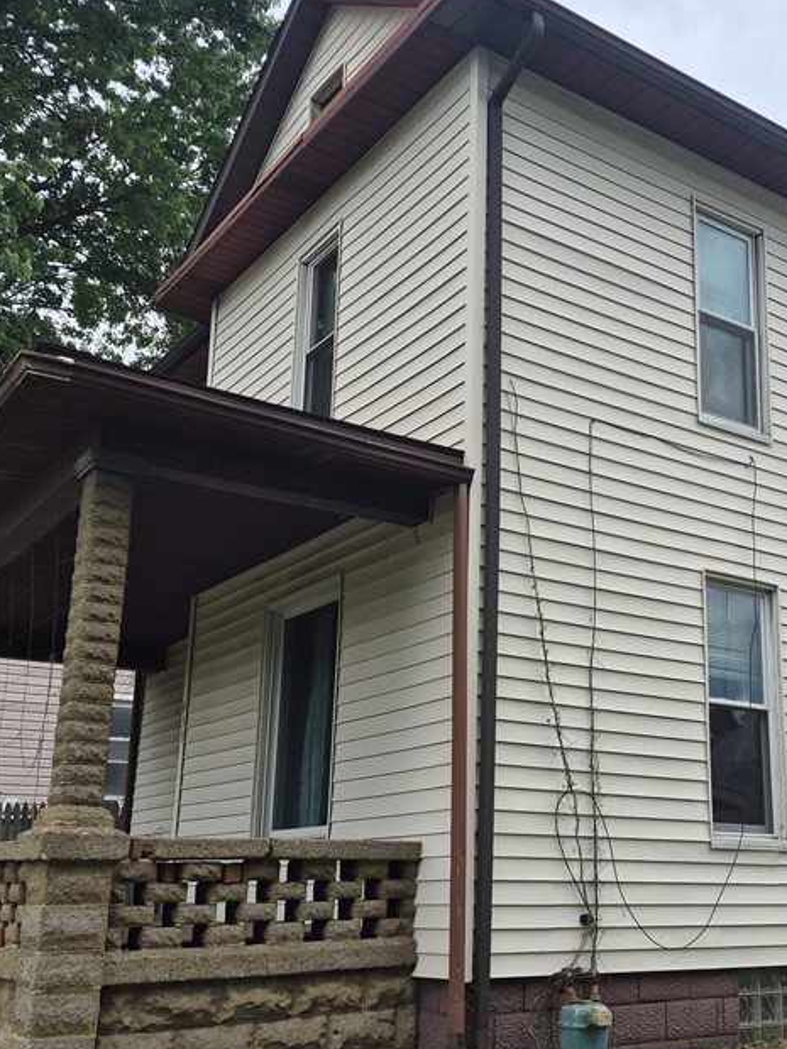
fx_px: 1152
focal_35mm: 38
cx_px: 562
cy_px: 579
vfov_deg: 48.9
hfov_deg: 37.1
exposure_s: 1/3056
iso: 80
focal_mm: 5.4
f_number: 1.8
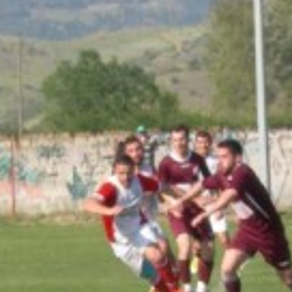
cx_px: 92
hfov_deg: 3.6
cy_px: 315
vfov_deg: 3.6
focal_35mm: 485
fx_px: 4629
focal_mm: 23.4
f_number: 8.2
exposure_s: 1/134
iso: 50
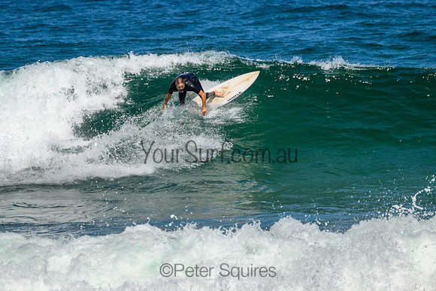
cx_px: 212
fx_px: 11148
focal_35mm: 920
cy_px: 124
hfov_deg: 2.2
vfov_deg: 1.5
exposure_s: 1/2000
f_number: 11
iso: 800
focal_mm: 800
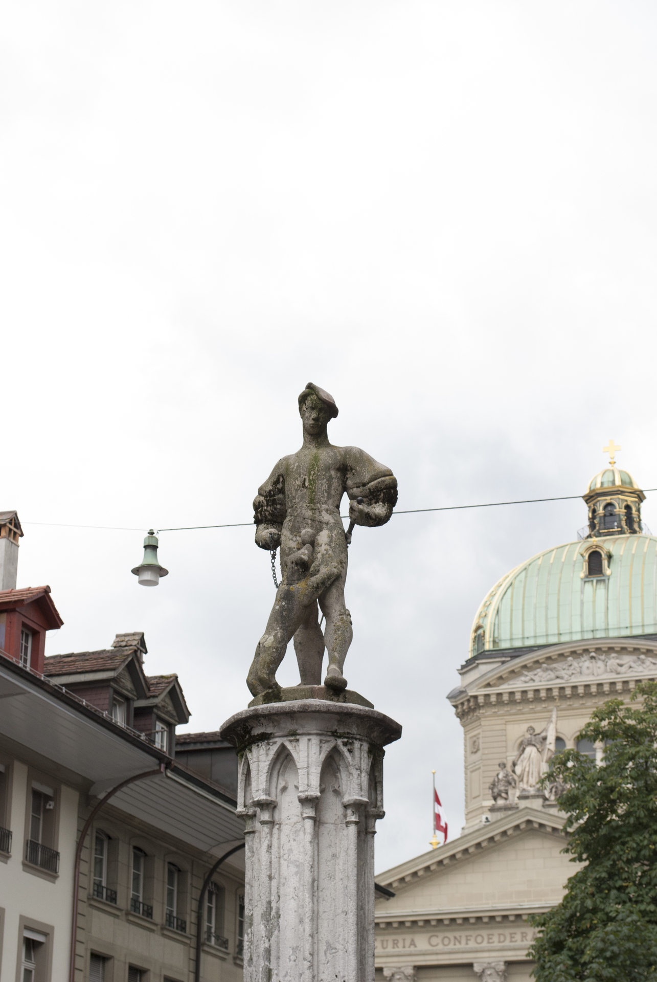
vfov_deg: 28.0
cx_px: 328
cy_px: 491
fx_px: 1966
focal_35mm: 72
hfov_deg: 19.0
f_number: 7.1
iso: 400
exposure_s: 1/60
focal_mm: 48
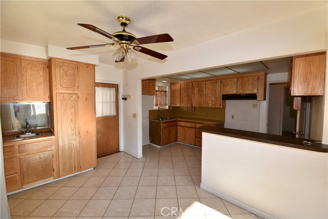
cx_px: 164
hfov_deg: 100.4
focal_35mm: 15
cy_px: 110
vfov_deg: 77.4
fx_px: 137
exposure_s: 1/125
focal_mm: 15
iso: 320
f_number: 5.6
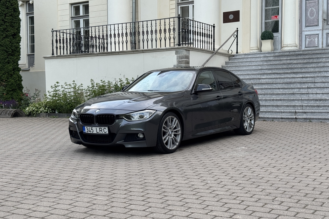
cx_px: 164
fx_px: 457
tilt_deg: -1.2
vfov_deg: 27.0
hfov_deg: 39.6
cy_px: 108
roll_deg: +0.4
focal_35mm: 50
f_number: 1.78
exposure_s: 1/414
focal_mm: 6.76
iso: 64
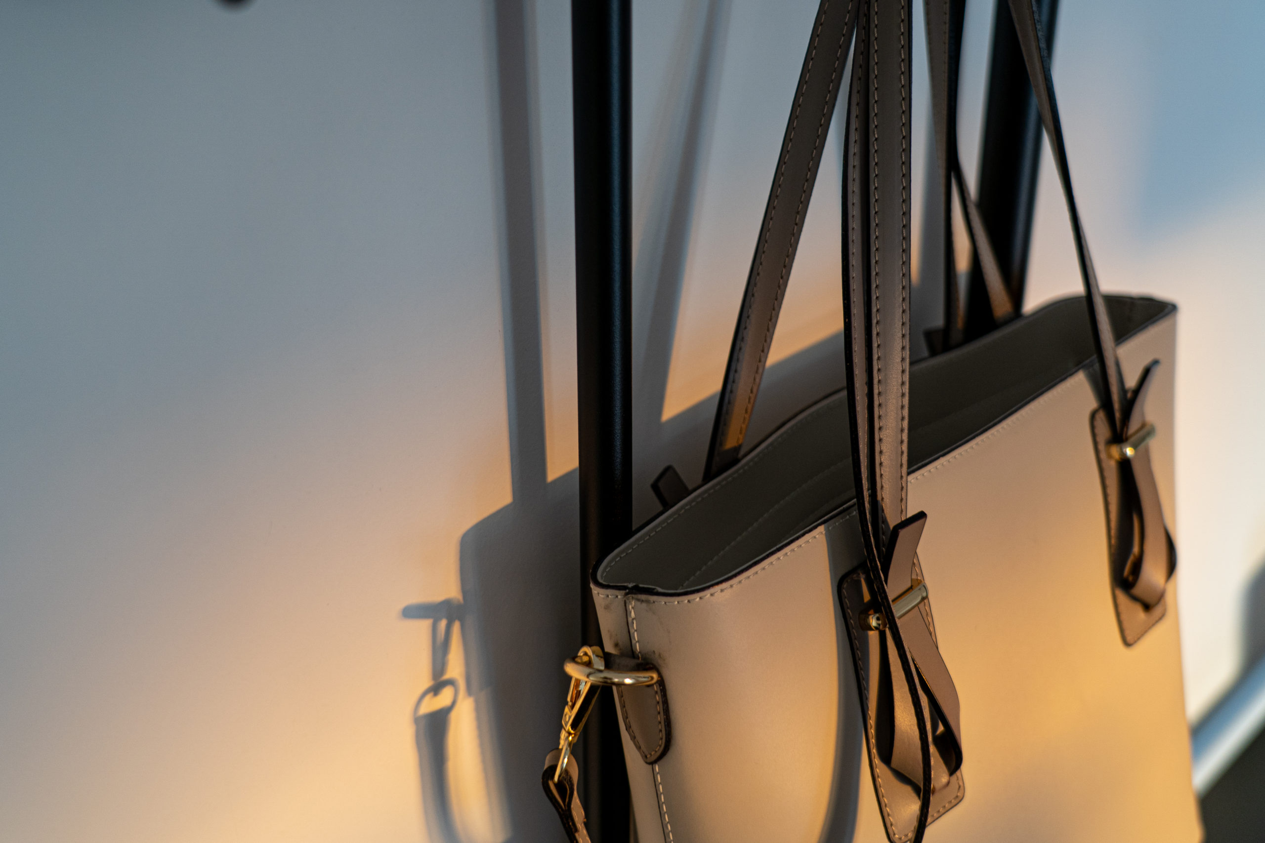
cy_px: 422
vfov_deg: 29.9
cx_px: 632
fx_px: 1581
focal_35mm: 45
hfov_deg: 43.6
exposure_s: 1/6
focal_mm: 45
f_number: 4
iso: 500
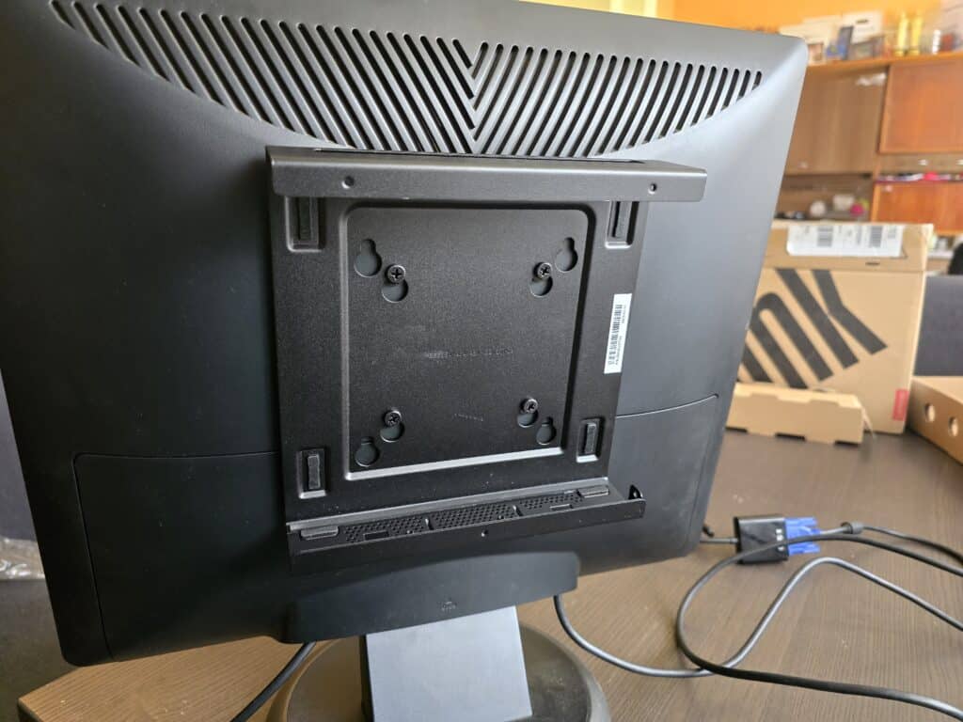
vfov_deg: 58.9
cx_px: 482
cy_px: 361
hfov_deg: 73.9
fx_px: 640
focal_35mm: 23
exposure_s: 1/100
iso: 1000
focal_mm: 6.3
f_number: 1.7
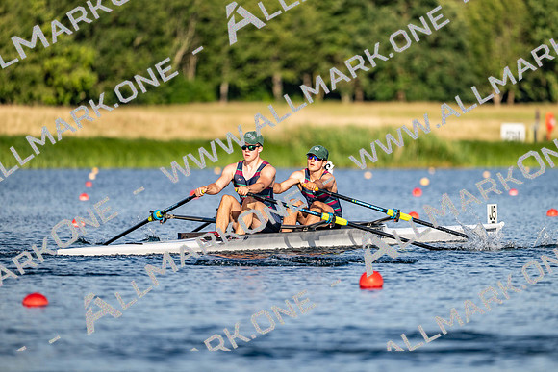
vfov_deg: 3.4
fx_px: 6201
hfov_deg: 5.2
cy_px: 186
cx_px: 279
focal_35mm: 400
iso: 250
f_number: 4.5
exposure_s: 1/2500
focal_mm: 400
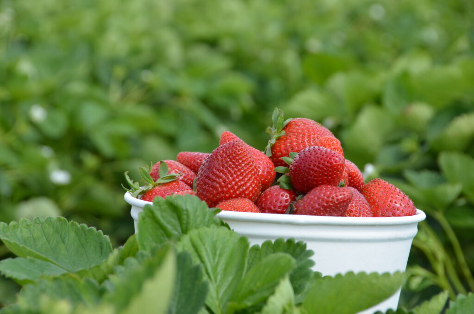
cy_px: 157
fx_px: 2207
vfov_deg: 8.1
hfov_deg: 12.3
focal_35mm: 168
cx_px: 237
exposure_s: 1/250
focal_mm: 112
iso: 200
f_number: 8
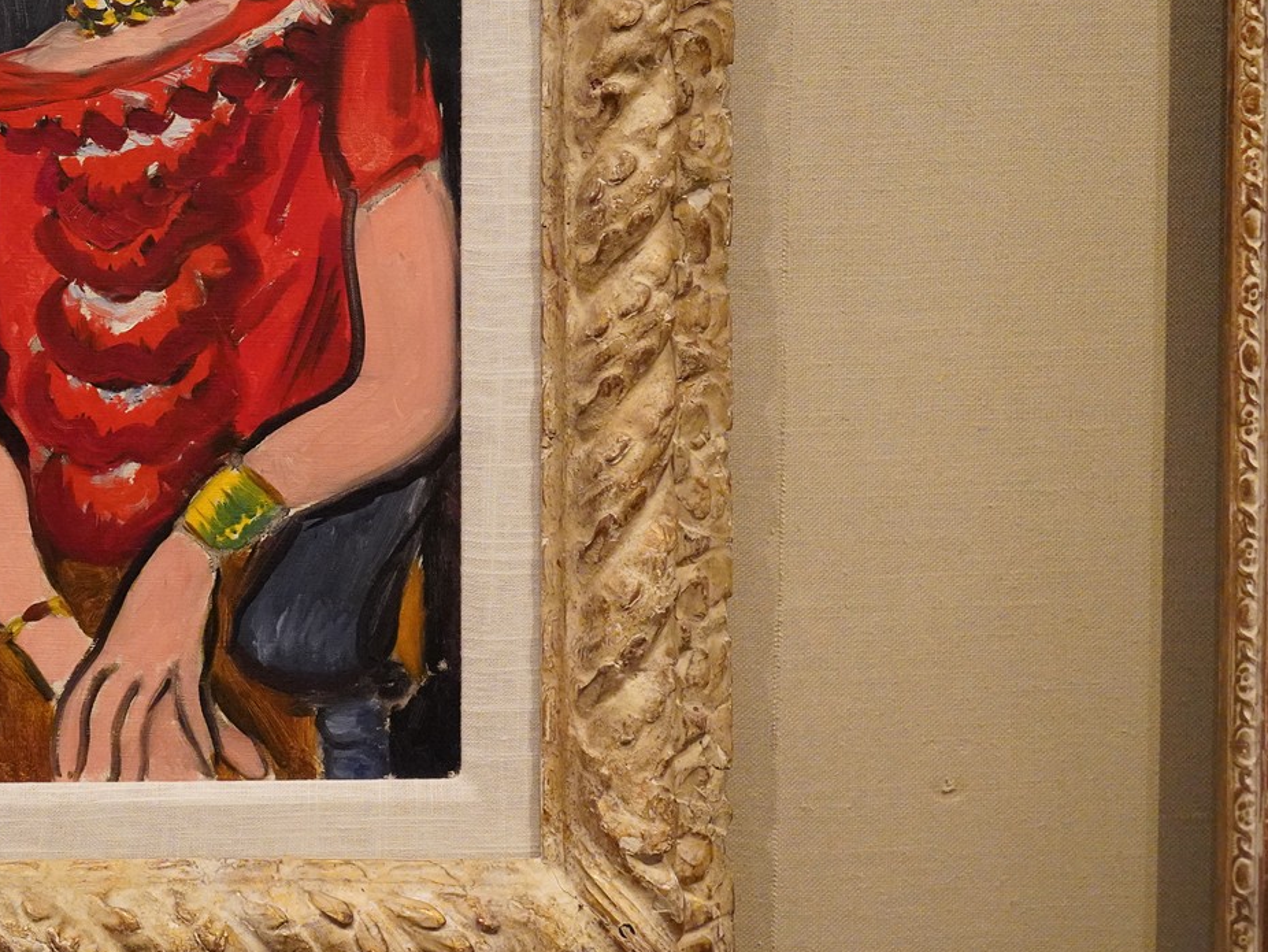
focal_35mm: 81
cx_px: -1
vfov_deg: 18.1
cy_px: 260
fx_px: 2968
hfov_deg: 23.1
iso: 10000
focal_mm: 39
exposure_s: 1/100
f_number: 6.3
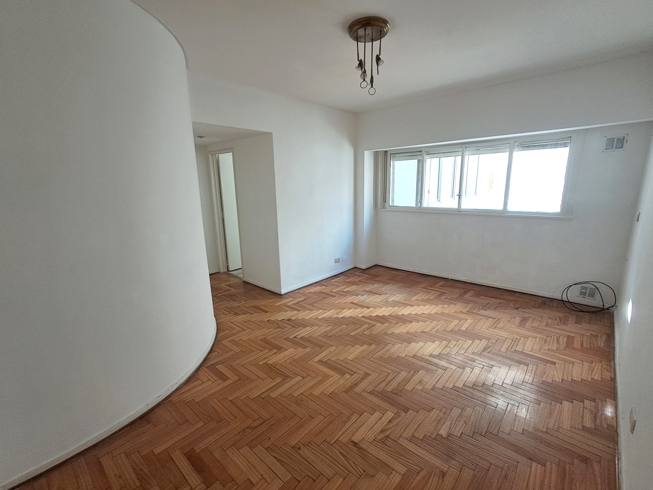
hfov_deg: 94.5
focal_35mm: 16
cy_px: 245
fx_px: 302
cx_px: 326
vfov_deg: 78.1
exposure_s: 1/40
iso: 40
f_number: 2.2
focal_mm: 1.64
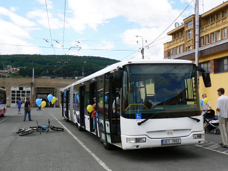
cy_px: 86
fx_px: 303
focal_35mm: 46
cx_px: 114
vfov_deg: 31.5
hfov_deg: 41.2
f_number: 4.5
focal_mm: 7.6
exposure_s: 1/1000
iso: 100
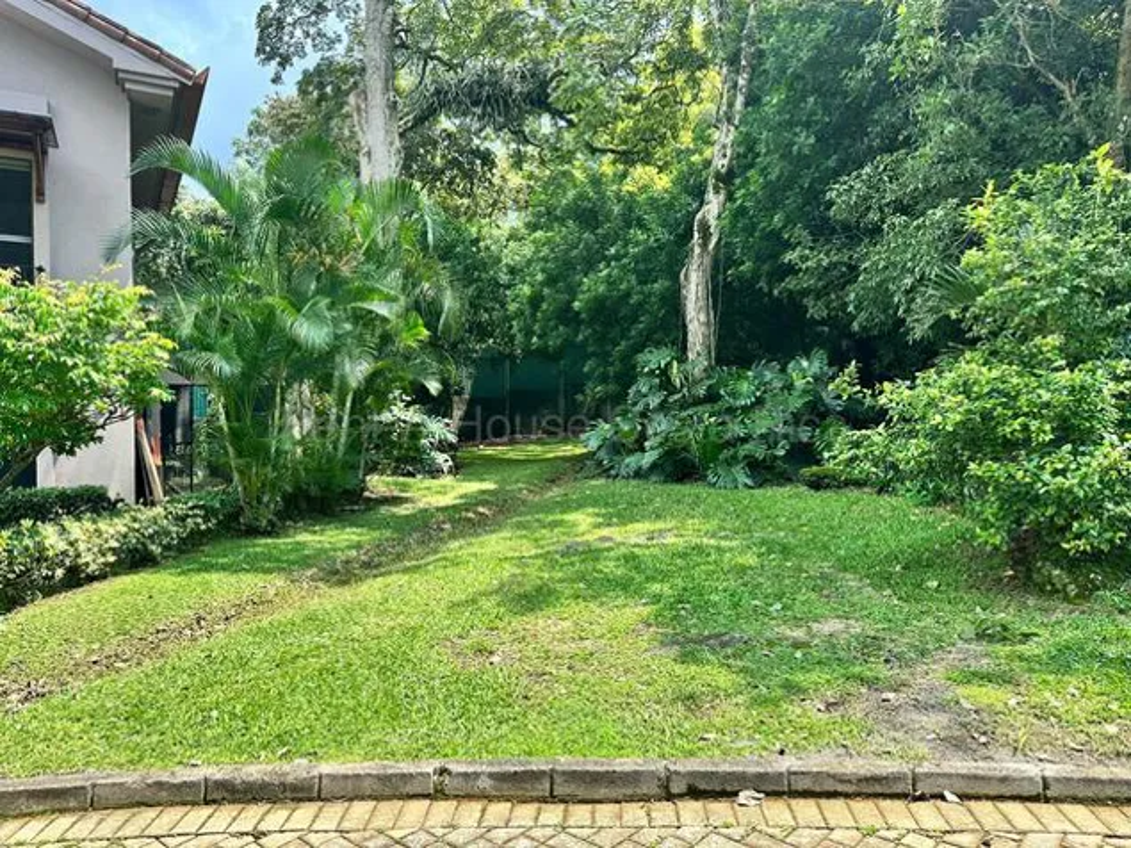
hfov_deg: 71.6
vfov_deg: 56.8
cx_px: 566
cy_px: 424
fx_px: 784
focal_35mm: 24
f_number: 1.78
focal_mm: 6.86
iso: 80
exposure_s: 1/1119
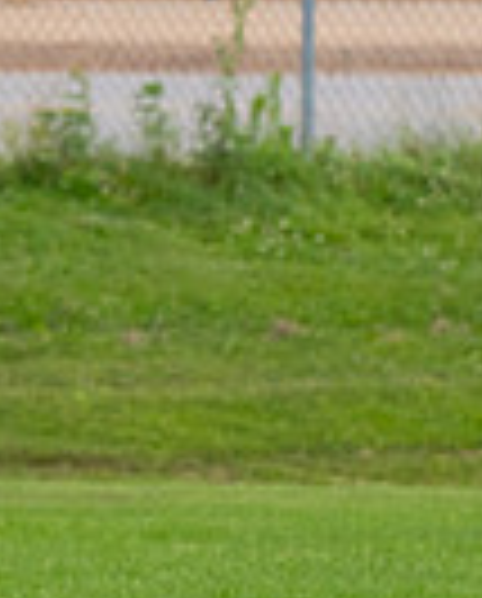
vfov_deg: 2.3
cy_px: 274
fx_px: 14661
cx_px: -649
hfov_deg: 1.9
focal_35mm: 825
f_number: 5.6
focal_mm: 135
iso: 400
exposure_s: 1/1250
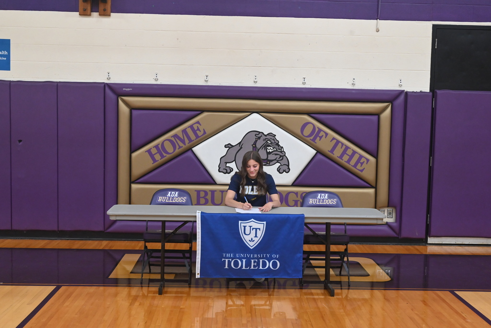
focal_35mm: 46
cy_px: 164
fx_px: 628
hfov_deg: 42.7
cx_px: 246
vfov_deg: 29.3
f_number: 6
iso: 2800
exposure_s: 1/125
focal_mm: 46
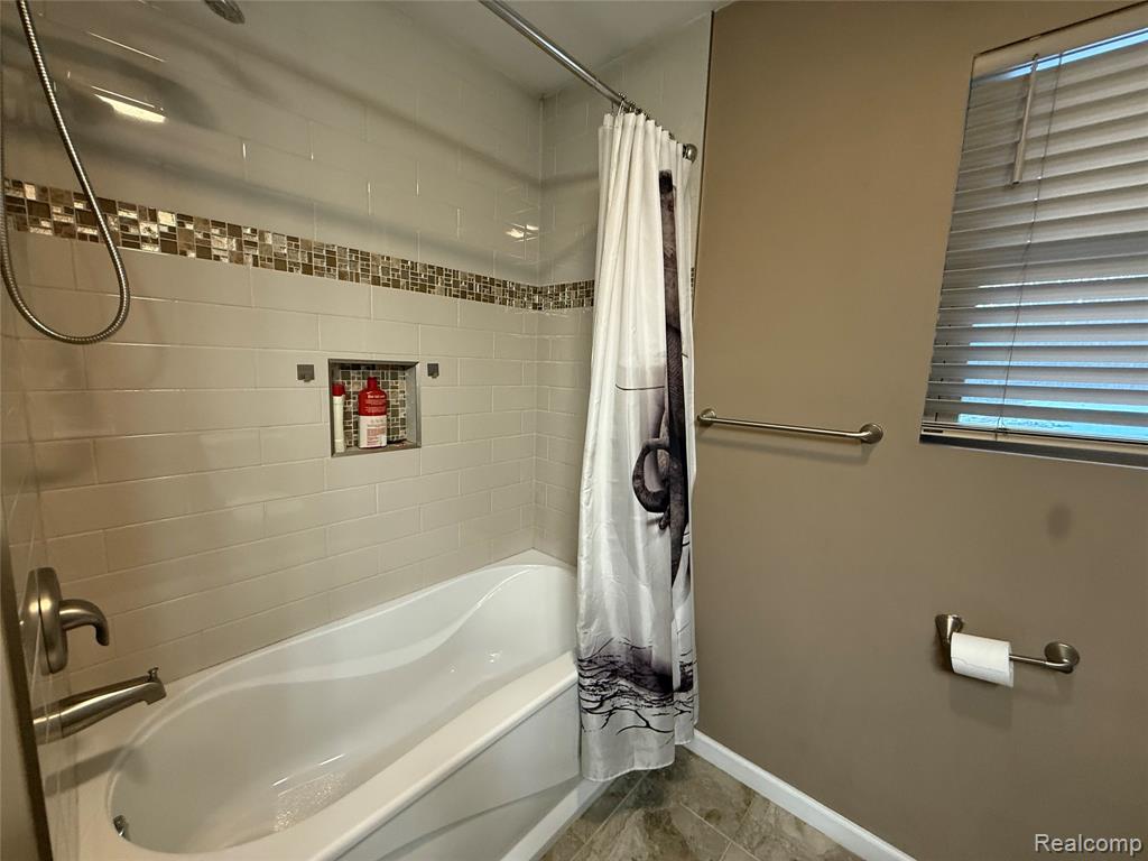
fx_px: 464
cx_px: 574
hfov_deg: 102.1
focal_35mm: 14
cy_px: 430
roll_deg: -2.4
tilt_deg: -7.8
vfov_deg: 85.7
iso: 400
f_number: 2.2
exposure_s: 1/60
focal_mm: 2.22
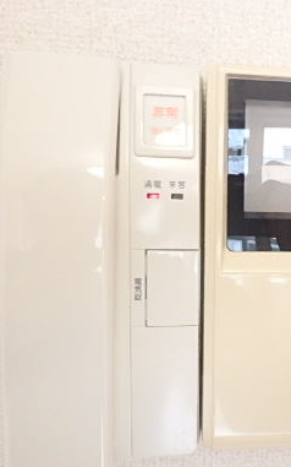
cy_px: 260
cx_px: 282
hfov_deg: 29.4
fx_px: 520
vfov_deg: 48.1
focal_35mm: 41
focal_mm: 4
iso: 800
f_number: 3.8
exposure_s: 1/20
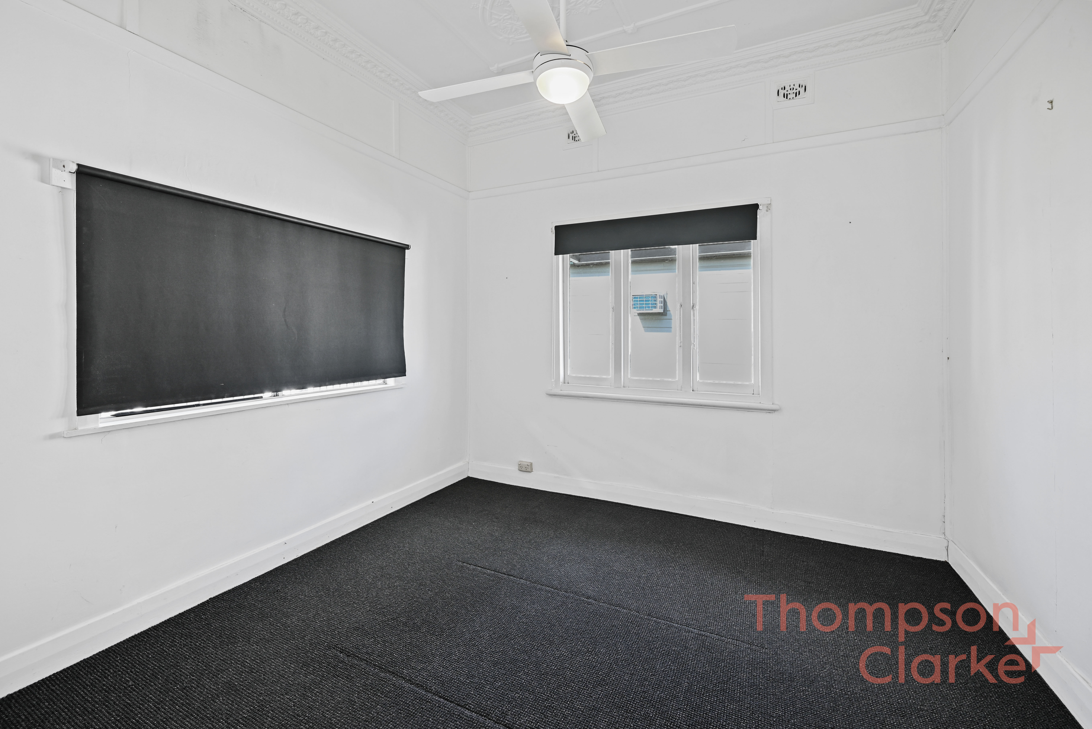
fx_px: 425
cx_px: 546
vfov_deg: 81.3
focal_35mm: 14
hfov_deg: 104.2
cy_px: 364
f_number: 5.6
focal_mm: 14
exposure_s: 1/10
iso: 100
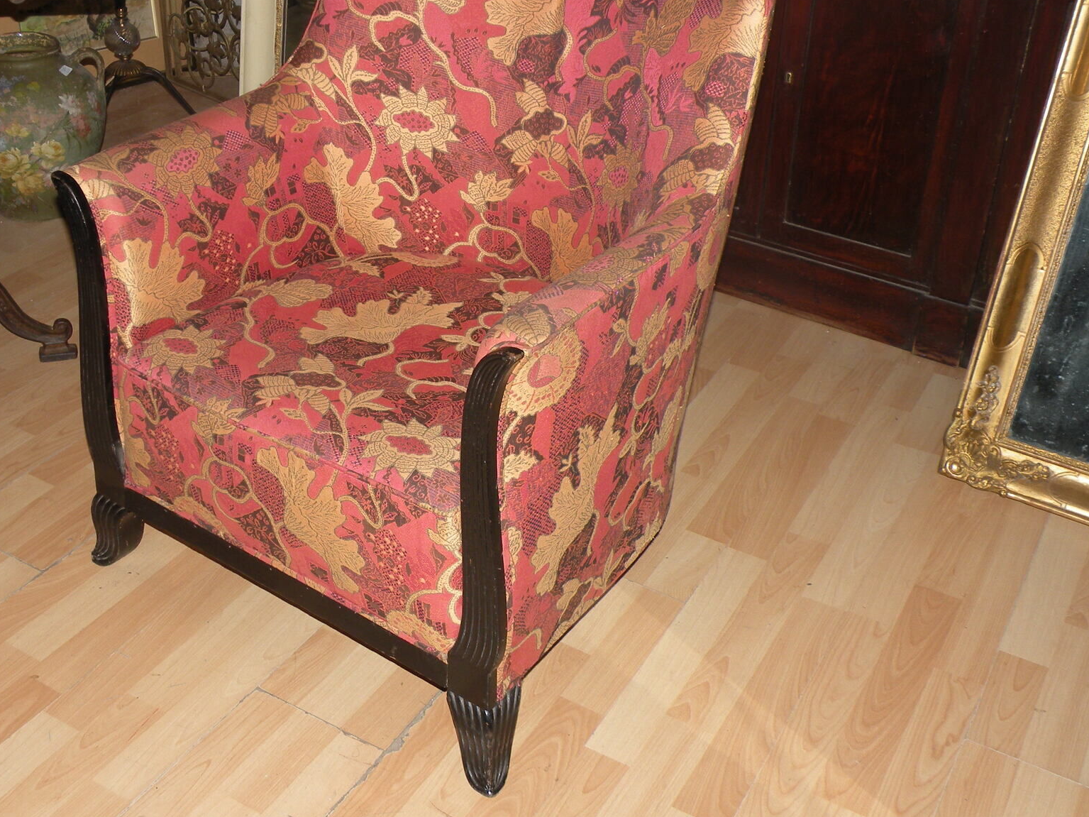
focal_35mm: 43
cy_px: 334
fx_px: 1353
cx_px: 419
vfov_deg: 33.5
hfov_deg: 43.6
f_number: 3.2
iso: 64
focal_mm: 5.8
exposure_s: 1/60
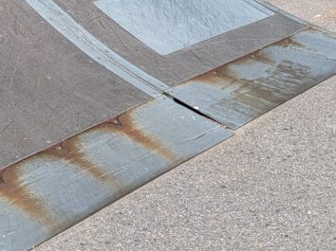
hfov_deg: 22.4
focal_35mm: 87
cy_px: -86
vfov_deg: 16.0
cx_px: 105
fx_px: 844
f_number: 1.68
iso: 21
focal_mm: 6.9
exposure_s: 1/1160
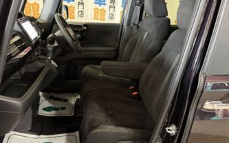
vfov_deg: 43.0
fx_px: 181
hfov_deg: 64.6
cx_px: 118
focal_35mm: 29
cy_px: 84
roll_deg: -6.3
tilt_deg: -23.1
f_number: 1.6
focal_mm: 5.96
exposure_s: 1/30
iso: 800
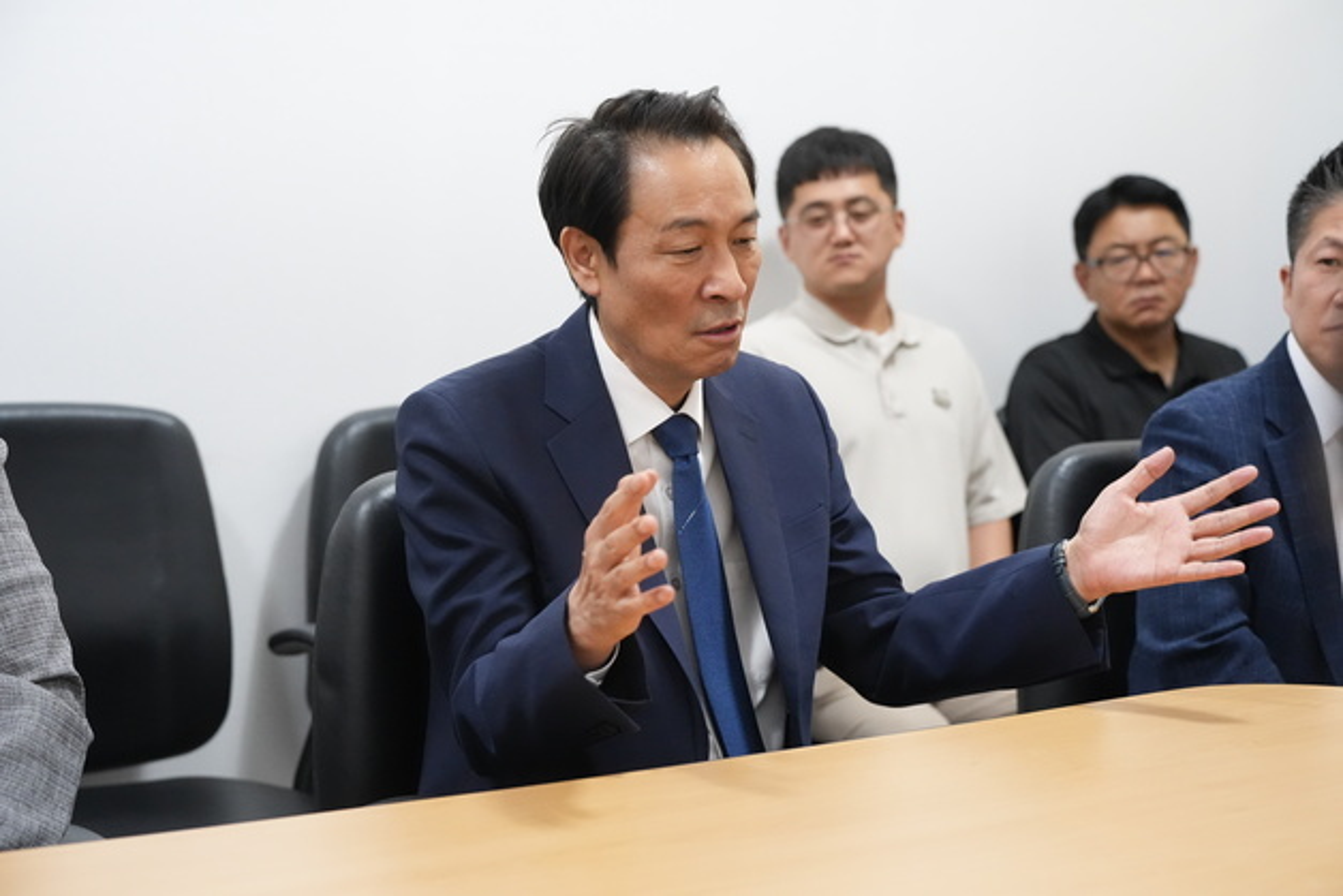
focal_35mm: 65
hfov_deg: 31.0
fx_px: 2425
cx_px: 672
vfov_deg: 20.9
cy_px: 448
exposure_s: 1/250
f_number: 4
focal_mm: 65
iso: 6400
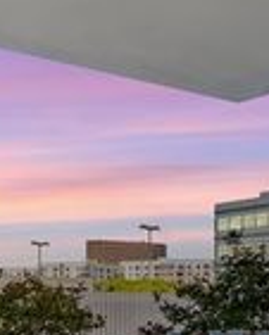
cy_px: 305
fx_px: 507
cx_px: 393
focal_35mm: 51
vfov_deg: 34.5
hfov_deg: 24.0
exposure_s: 1/40
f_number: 13
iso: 800
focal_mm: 12
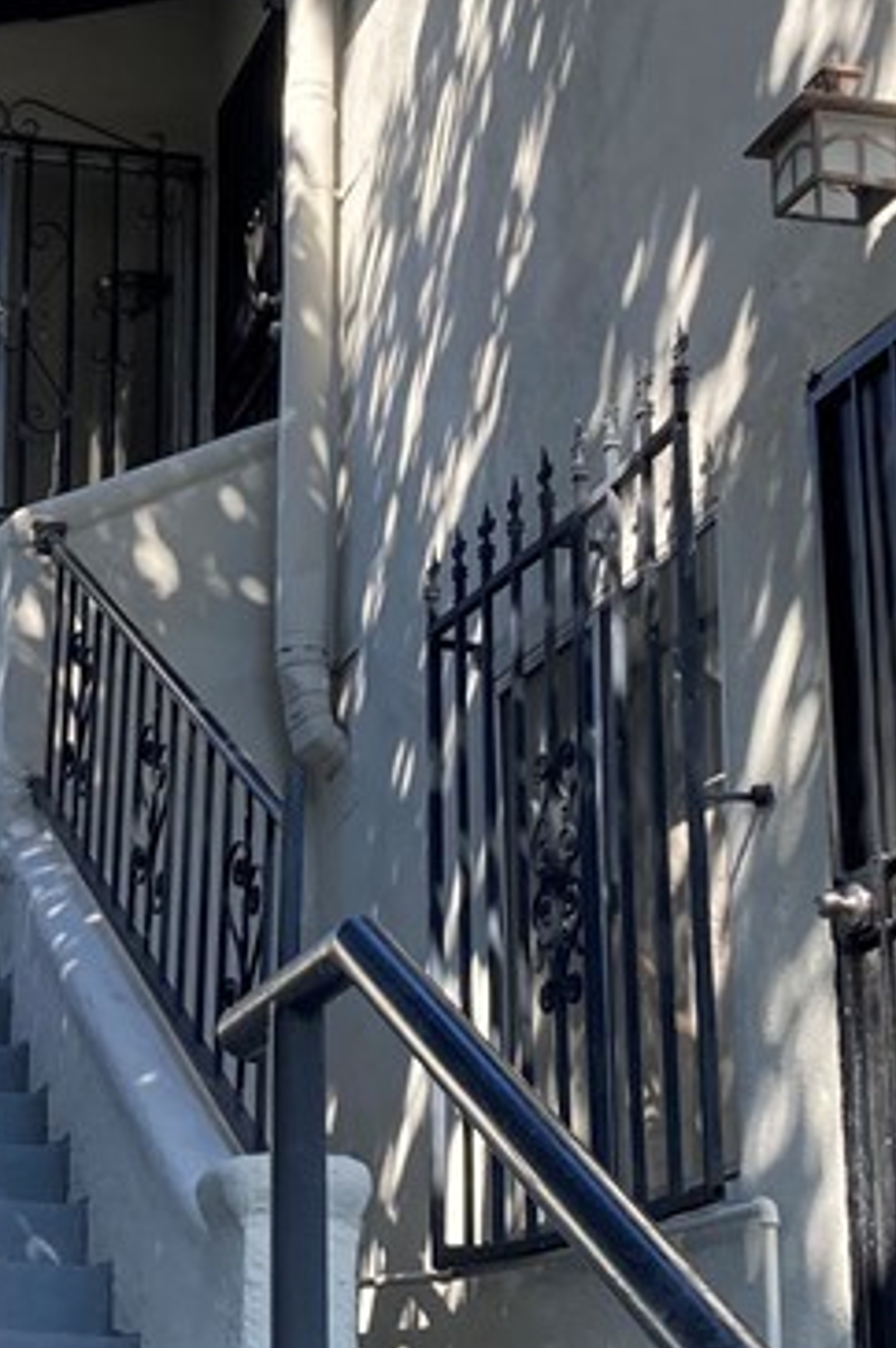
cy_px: 678
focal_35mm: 82
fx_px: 3067
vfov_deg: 24.8
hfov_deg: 16.5
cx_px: 185
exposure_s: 1/685
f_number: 1.8
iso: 20
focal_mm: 3.99
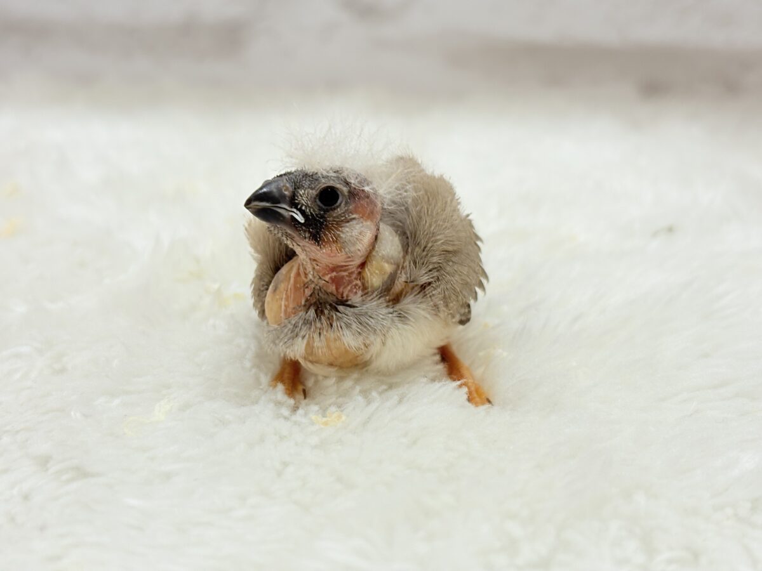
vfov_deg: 28.0
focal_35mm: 52
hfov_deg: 36.8
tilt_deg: -19.4
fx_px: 1145
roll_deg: -0.5
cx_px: 381
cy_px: 286
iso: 40
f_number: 1.6
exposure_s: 1/50
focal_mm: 5.96
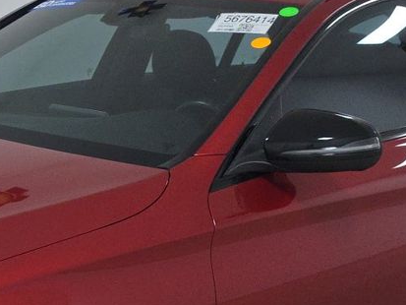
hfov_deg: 21.6
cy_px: 318
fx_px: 1044
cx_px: 65
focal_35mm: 89
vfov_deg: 16.2
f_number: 1.4
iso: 234
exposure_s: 1/100
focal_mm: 6.5
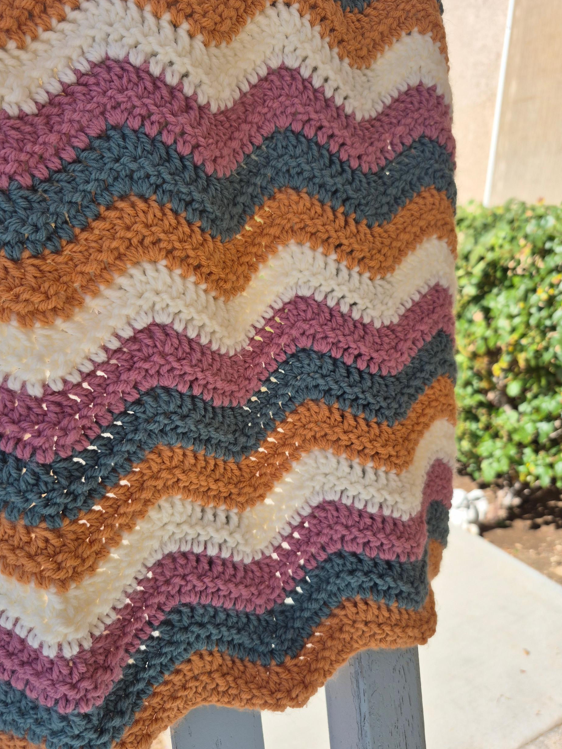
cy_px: 376
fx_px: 519
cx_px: 273
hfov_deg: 56.8
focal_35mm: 24
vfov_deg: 71.6
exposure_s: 1/1188
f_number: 1.8
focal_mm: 5.4
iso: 25
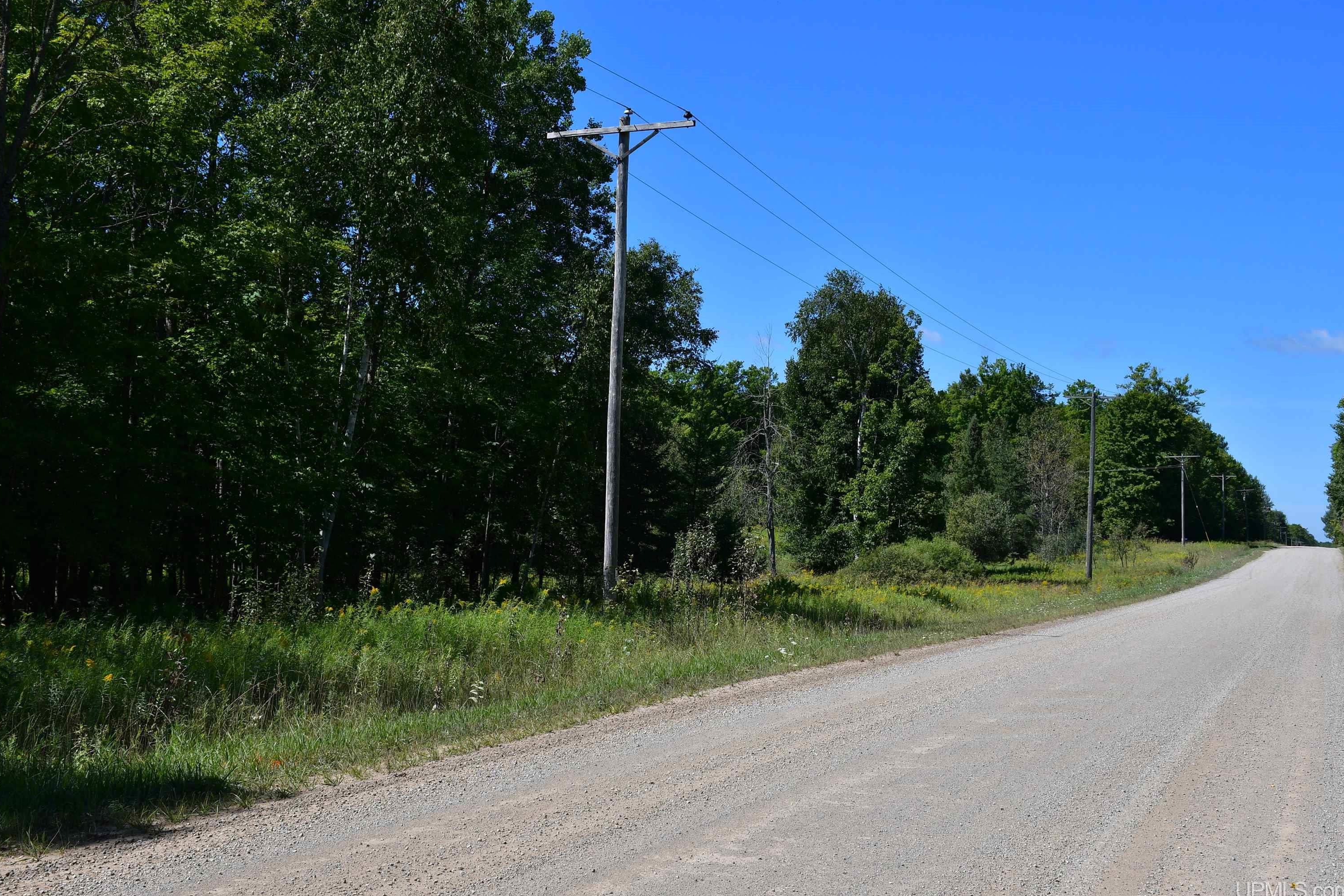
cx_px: 674
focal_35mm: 49
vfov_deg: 27.5
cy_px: 455
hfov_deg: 40.3
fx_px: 1829
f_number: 11
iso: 200
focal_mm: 32
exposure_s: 1/400
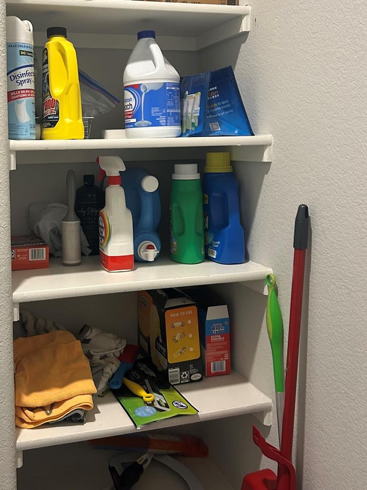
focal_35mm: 38
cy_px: 181
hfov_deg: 37.2
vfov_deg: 48.5
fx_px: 537
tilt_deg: -2.7
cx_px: 112
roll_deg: +0.5
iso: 200
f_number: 1.5
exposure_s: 1/60
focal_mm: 5.7
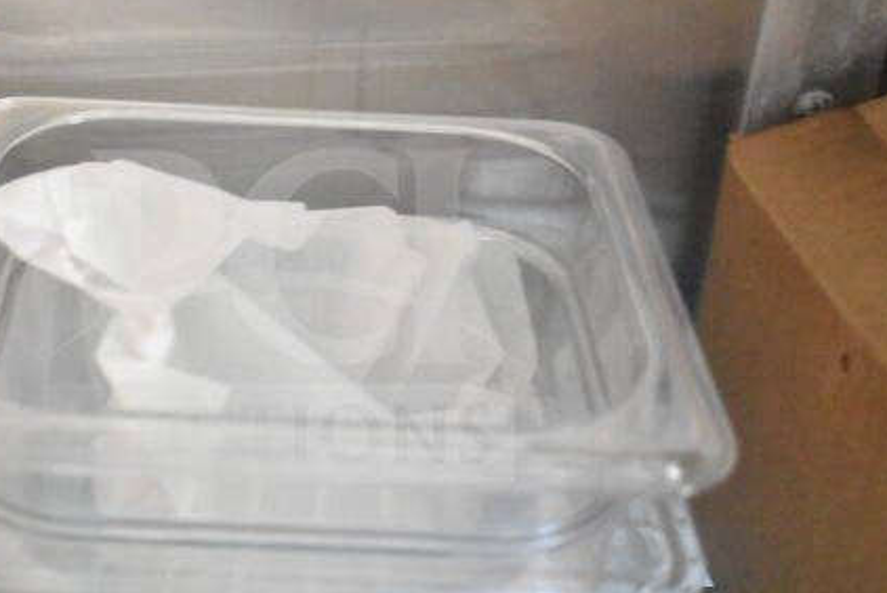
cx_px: 277
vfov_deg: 21.0
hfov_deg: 30.6
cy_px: 316
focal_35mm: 65
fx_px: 1603
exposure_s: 1/50
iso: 14400
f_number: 4.2
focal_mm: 30
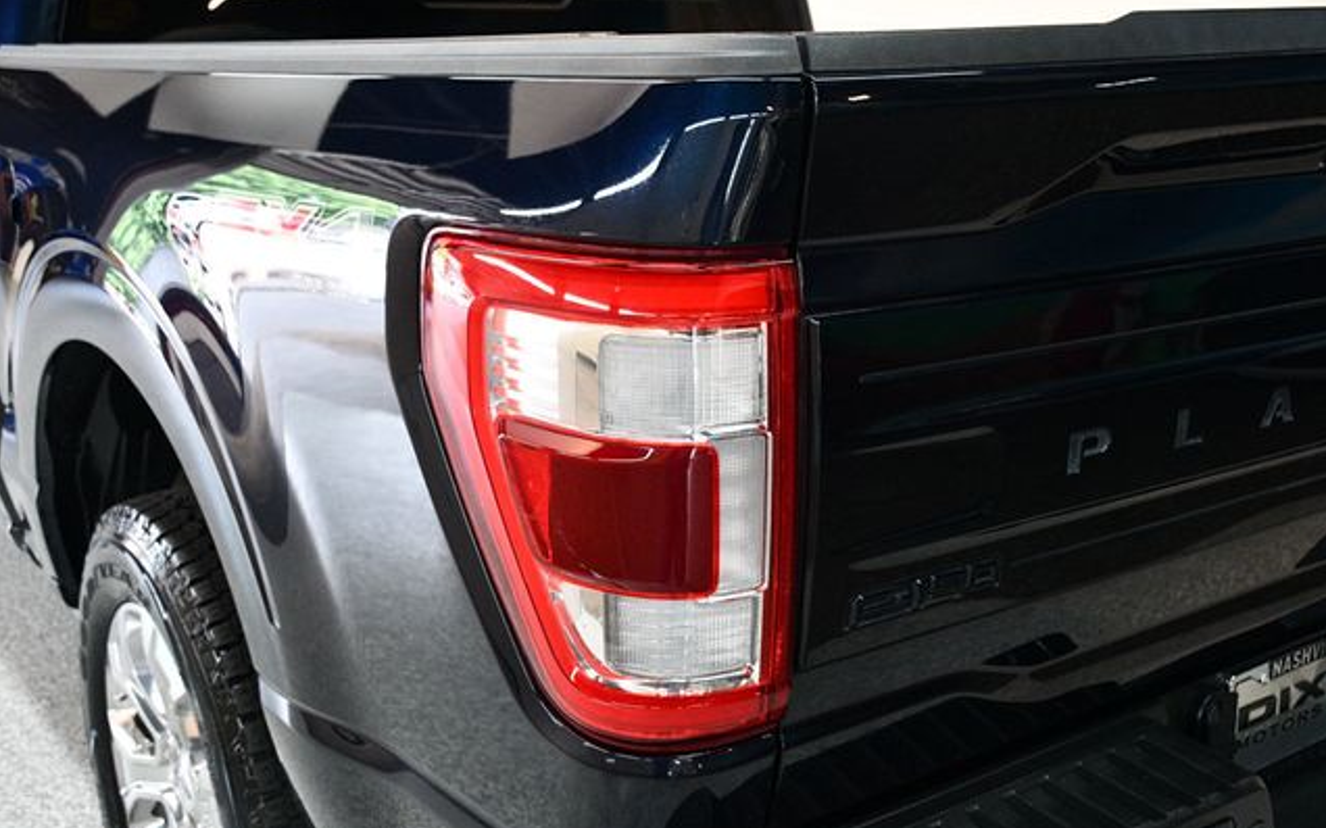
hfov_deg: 49.3
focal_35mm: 40
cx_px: 665
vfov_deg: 32.0
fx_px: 1445
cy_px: 436
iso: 3200
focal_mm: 26
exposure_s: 1/125
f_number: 3.8
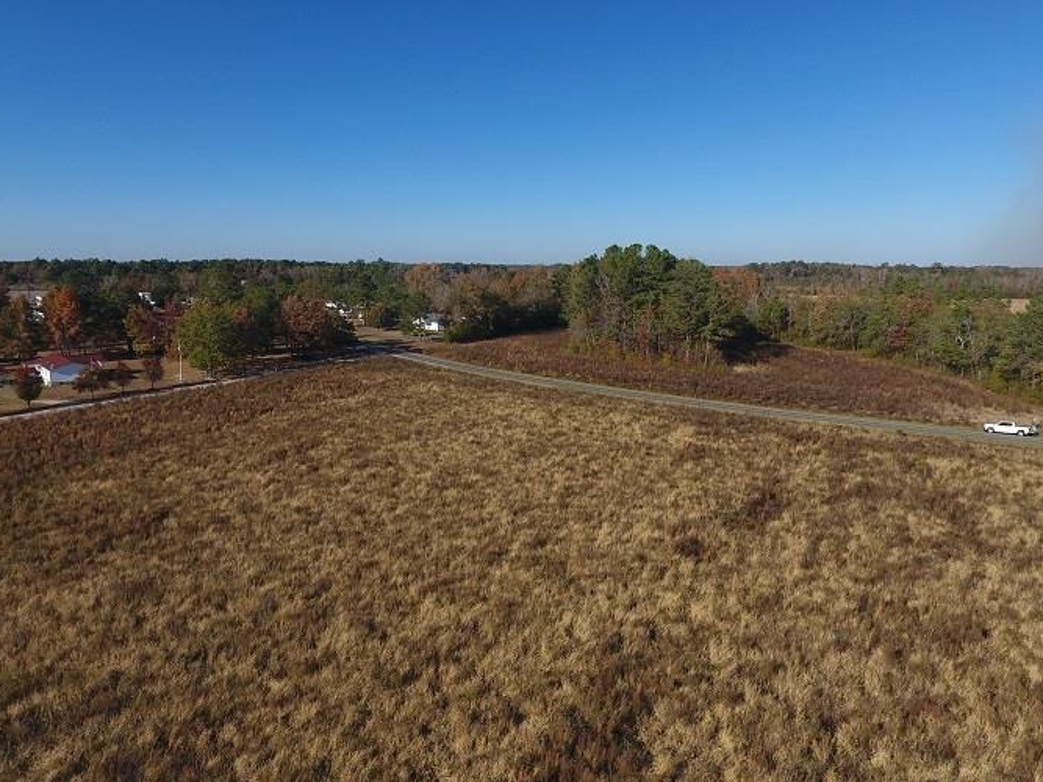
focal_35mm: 24
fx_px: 723
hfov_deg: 71.5
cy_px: 391
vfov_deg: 56.8
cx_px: 483
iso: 100
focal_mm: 3.61
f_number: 2.8
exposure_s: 1/125
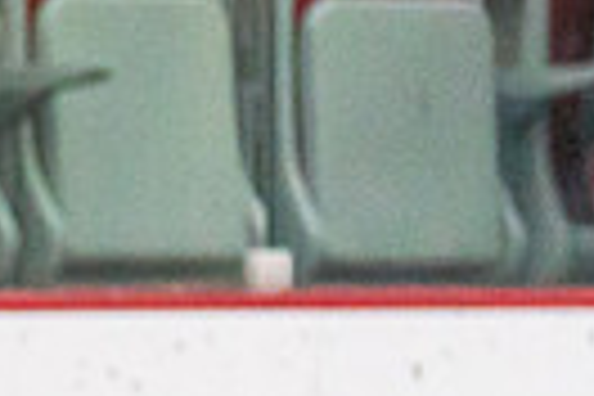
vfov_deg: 1.3
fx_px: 17274
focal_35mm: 1047
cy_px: 948
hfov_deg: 2.0
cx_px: -648
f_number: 2.8
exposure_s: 1/1600
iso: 4000
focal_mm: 146
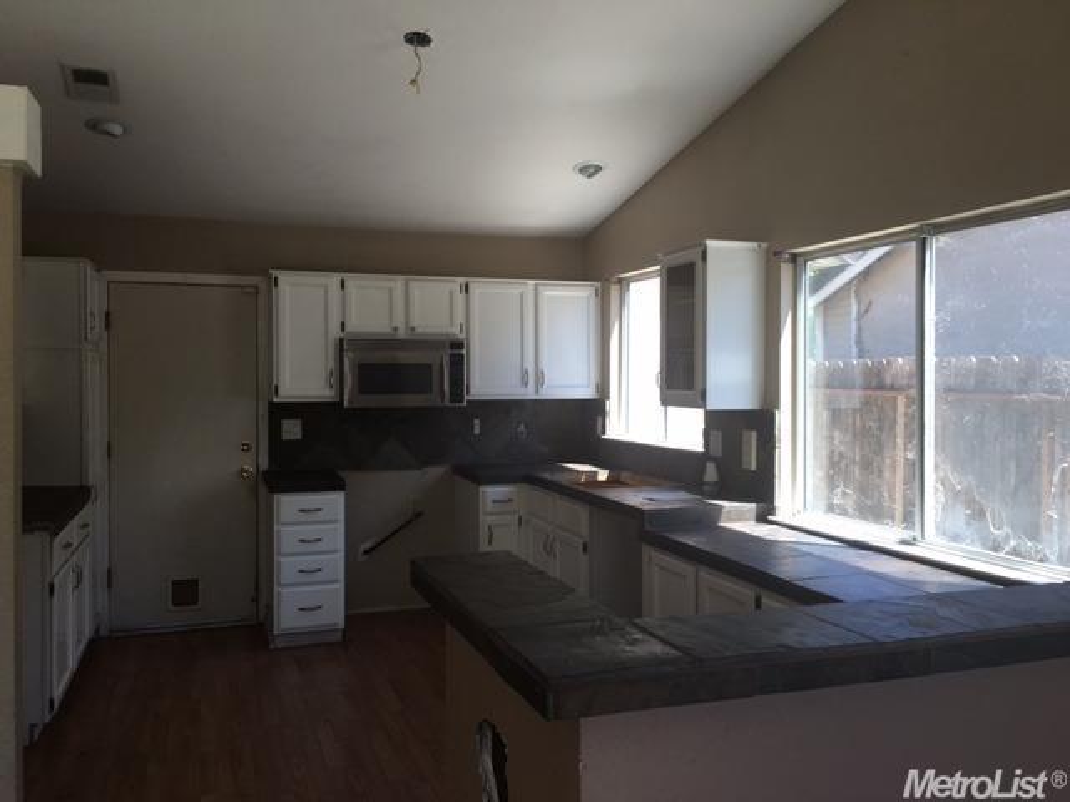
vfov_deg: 48.2
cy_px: 401
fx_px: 896
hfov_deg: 61.7
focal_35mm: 29
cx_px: 535
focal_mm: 4.15
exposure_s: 1/125
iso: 25
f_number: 2.2
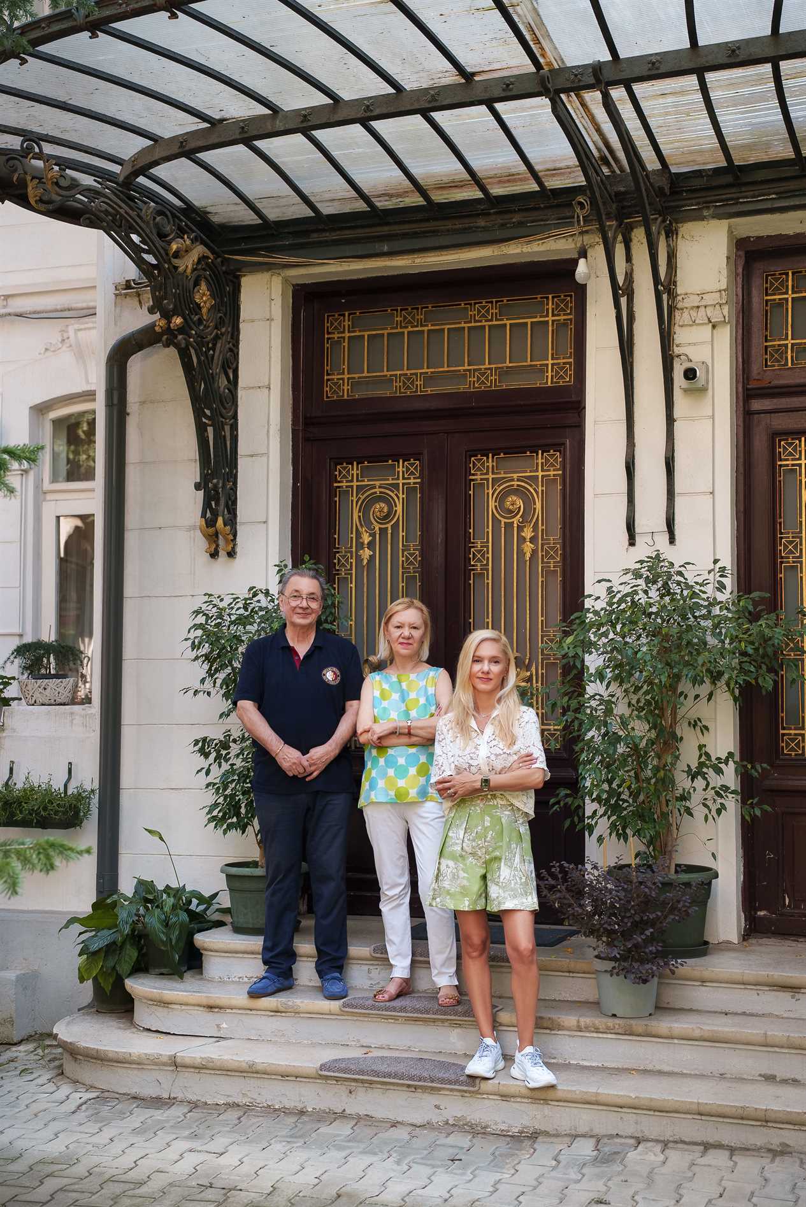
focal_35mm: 50
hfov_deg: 27.2
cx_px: 403
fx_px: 1664
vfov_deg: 39.9
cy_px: 604
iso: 200
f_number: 4
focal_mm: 49.6
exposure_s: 1/250
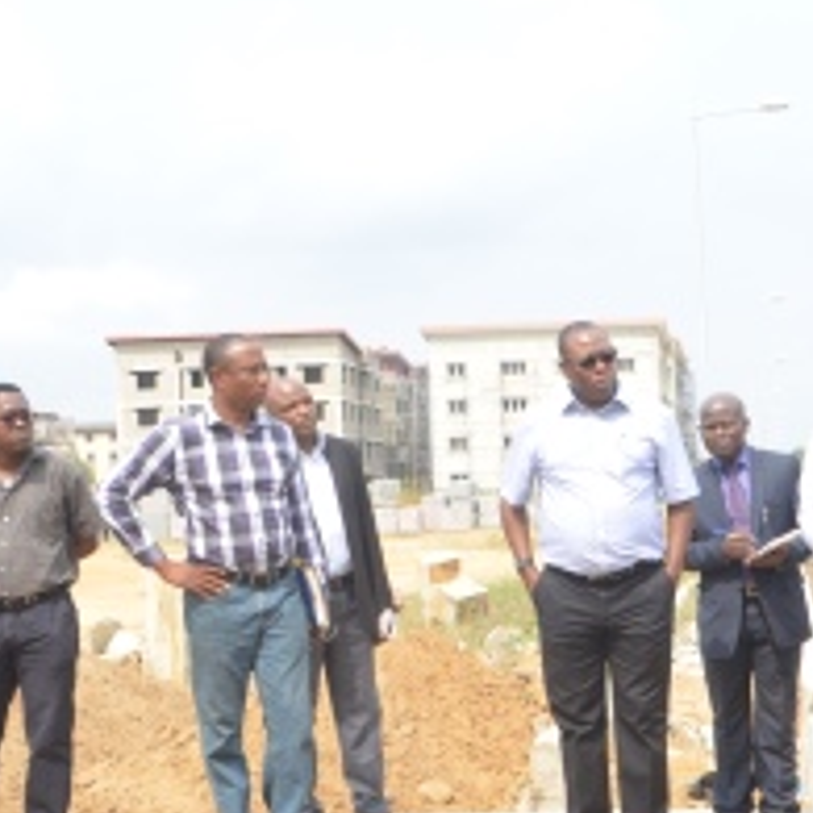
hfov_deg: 20.9
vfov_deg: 21.1
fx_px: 2179
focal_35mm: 82
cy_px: 511
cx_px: 621
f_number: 11
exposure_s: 1/200
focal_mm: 28
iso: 500
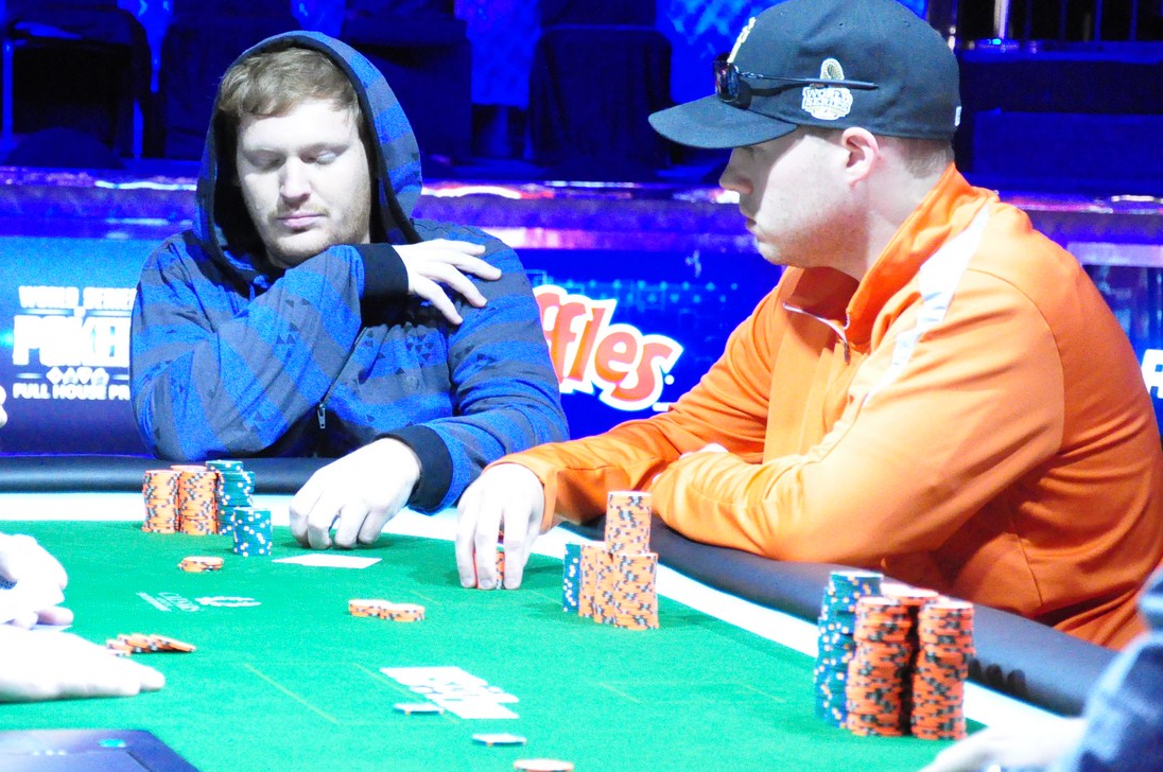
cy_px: 382
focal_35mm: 138
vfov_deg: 9.9
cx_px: 339
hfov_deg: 14.8
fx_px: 4453
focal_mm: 62
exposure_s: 1/60
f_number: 5.3
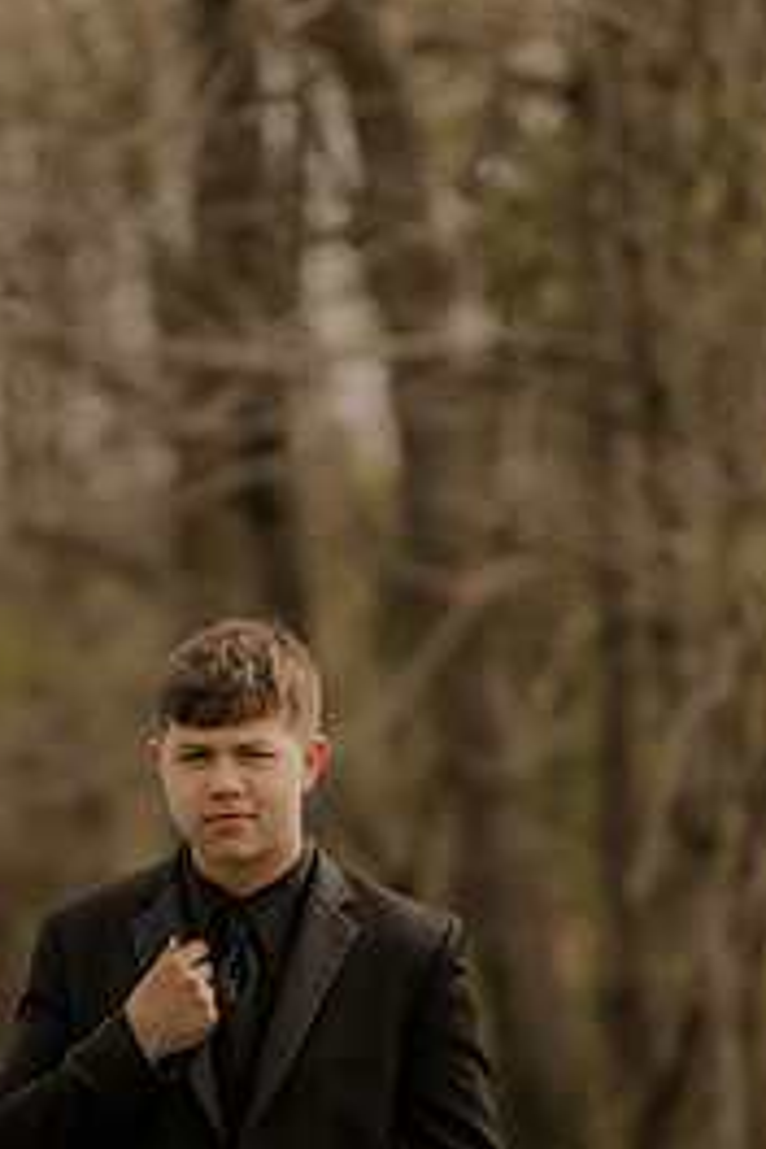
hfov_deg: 9.5
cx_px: 300
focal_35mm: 145
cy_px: 818
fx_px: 4628
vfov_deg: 14.1
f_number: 1.4
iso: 160
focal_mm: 85
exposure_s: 1/2500
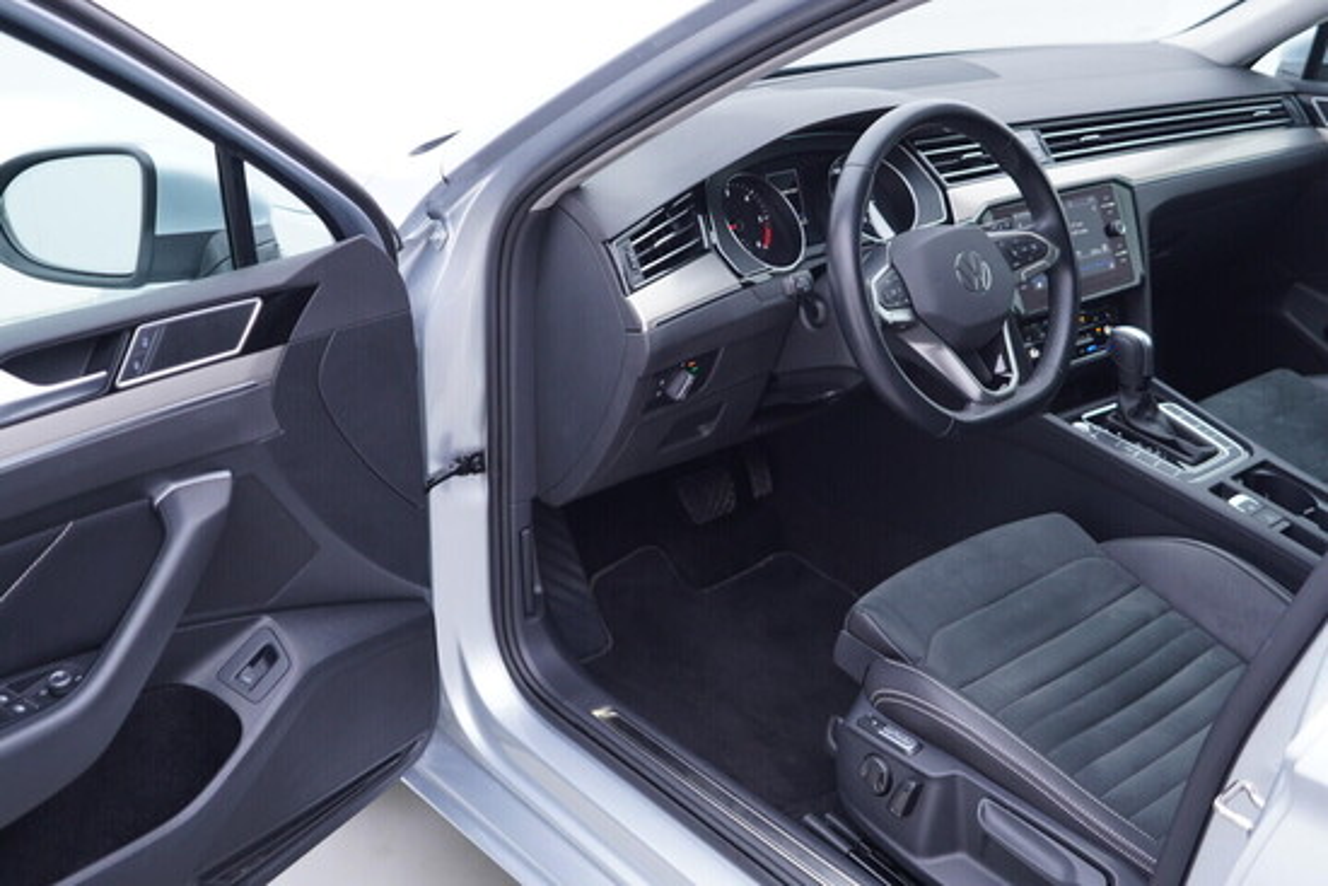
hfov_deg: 53.1
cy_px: 443
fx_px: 1328
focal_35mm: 36
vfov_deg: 36.9
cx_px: 664
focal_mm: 24
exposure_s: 1/40
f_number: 2.8
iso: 125
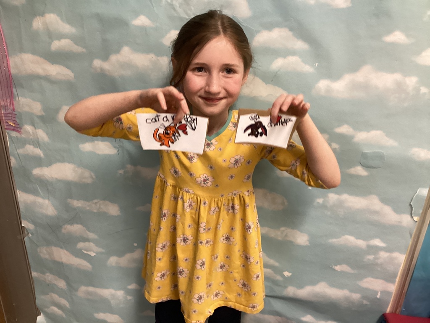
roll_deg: -1.6
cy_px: 162
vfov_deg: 45.4
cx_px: 215
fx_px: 385
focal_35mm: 31
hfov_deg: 58.4
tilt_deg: -24.2
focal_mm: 3.3
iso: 250
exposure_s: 1/60
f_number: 2.4
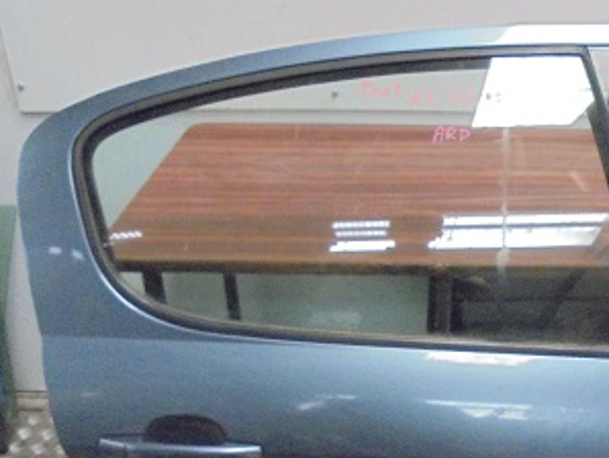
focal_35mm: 45
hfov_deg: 41.6
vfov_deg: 31.3
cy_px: 375
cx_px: 401
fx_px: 792
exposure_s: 1/80
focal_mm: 4.6
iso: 800
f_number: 3.5
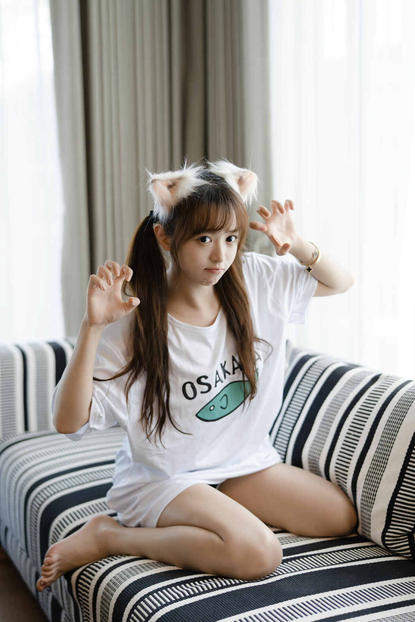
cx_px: 208
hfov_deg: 27.0
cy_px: 311
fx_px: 865
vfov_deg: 39.6
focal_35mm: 50
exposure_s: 1/60
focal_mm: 50
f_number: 1.8
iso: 100
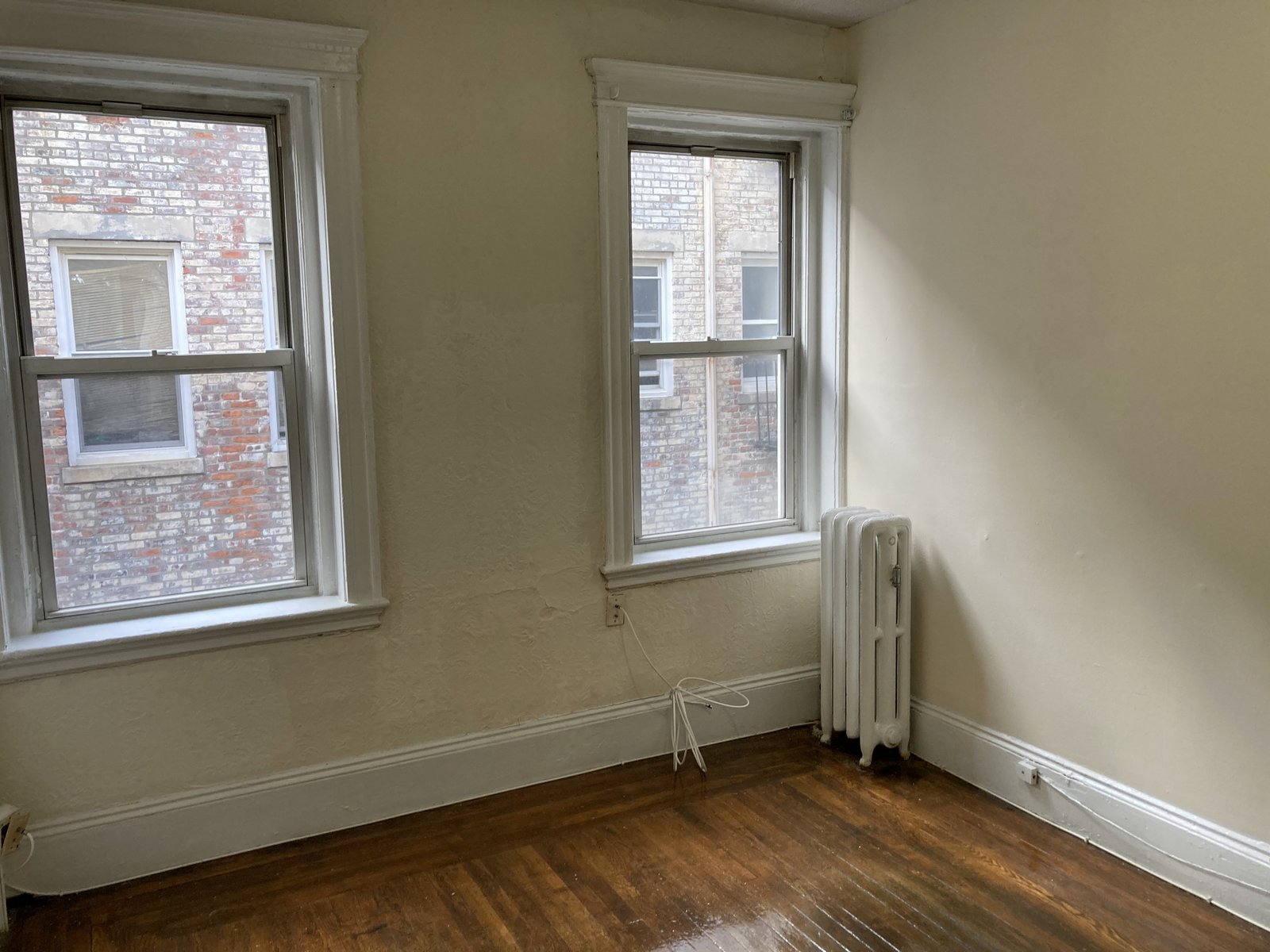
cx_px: 635
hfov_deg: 63.4
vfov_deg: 49.7
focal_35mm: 28
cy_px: 476
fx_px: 1027
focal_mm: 3.99
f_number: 1.8
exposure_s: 1/60
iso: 64
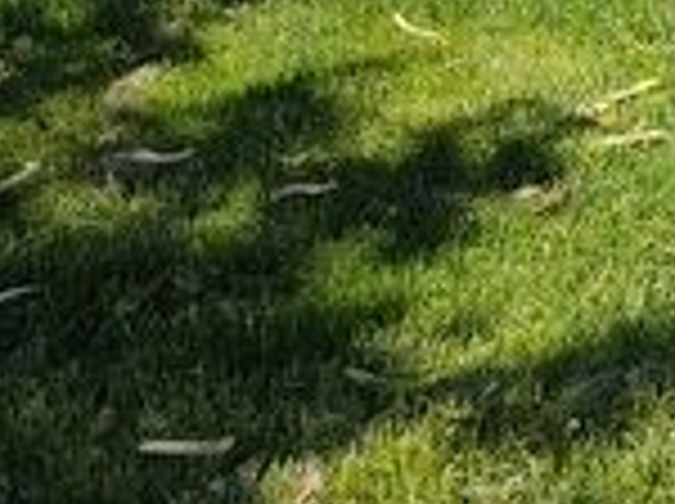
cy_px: -252
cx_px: 1755
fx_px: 2395
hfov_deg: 12.0
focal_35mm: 123
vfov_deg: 11.5
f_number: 1.8
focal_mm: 5.56
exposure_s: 1/1486
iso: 100
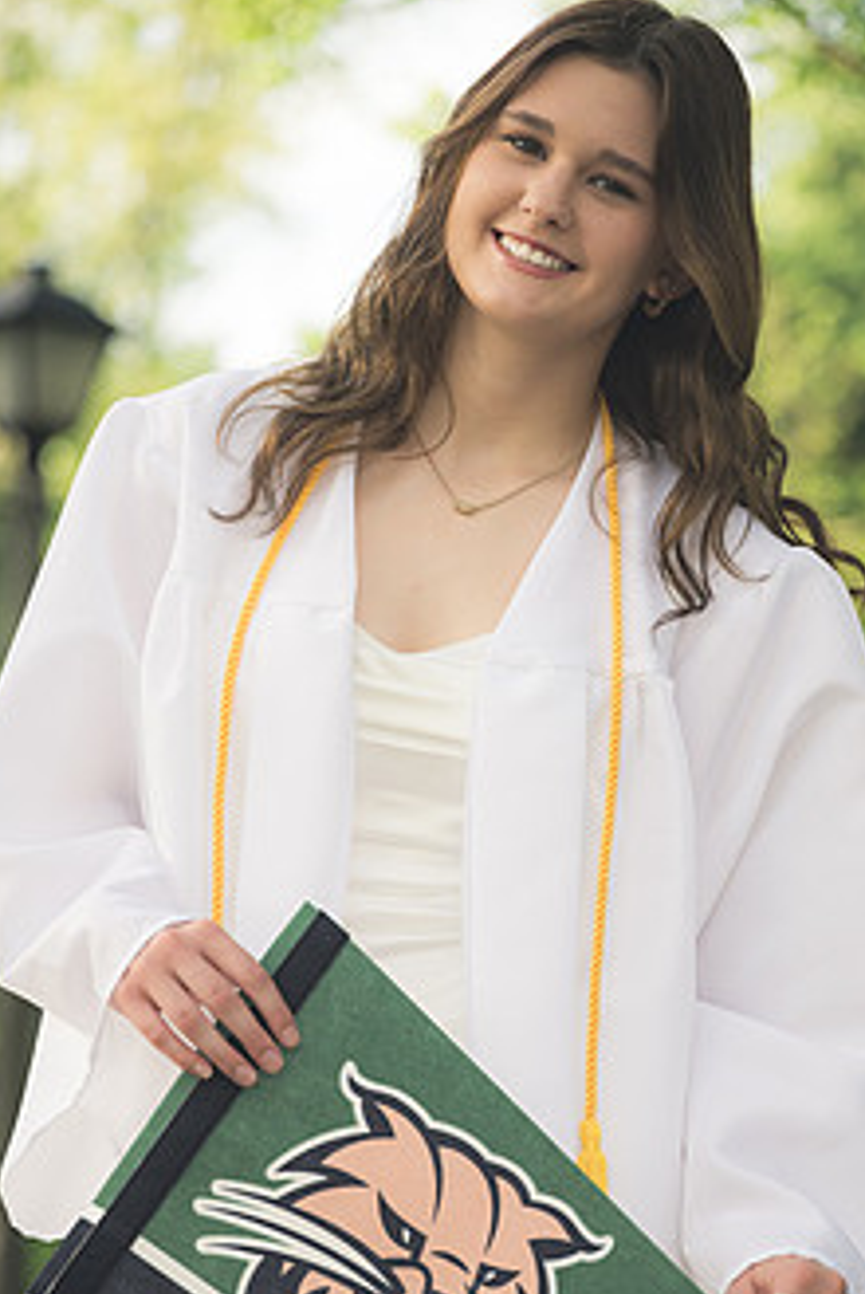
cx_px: 515
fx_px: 5898
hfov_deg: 8.4
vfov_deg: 12.5
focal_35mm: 164
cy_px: 794
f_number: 4
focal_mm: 120
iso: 720
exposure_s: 1/1000
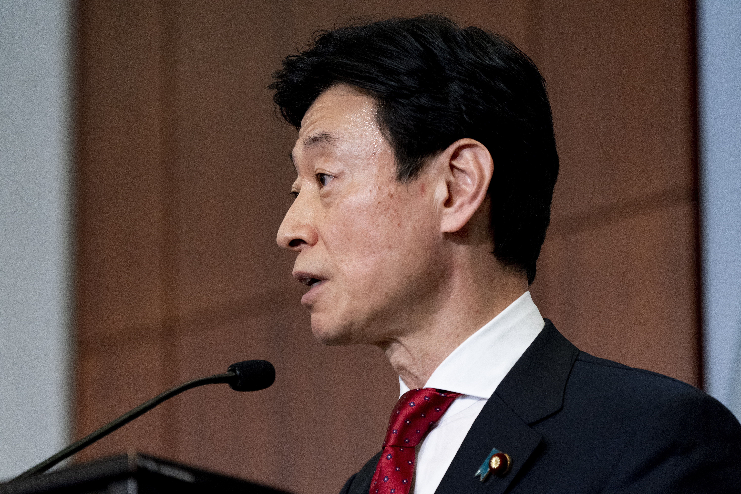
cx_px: 370
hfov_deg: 5.5
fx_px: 7677
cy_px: 247
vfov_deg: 3.7
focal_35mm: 373
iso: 5000
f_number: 5.6
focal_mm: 373
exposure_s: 1/200
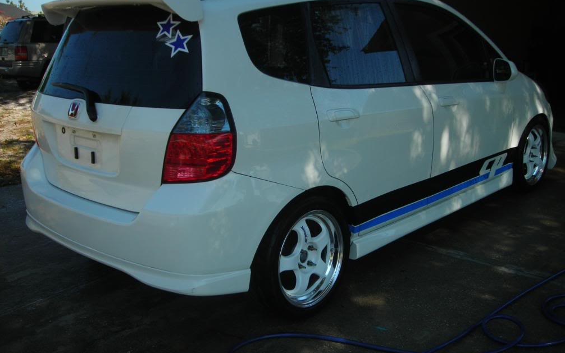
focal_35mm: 41
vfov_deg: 31.3
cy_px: 172
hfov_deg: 48.2
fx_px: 631
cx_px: 287
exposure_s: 1/408
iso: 50
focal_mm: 6.3
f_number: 3.2
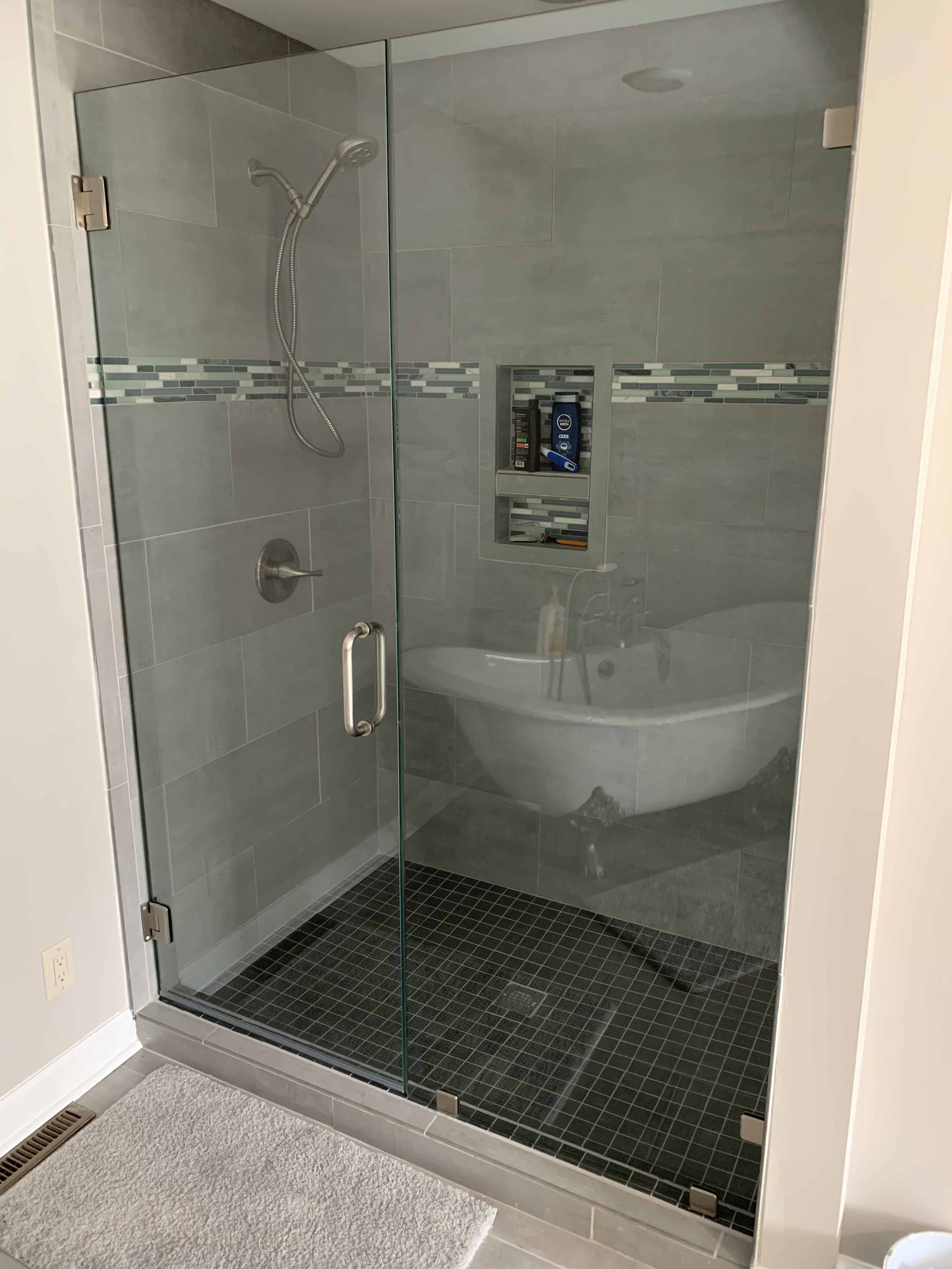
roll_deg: +0.1
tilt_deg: -14.1
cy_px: 634
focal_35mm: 26
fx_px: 953
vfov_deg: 67.3
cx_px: 476
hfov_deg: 53.1
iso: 400
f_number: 1.8
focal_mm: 4.25
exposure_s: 1/60
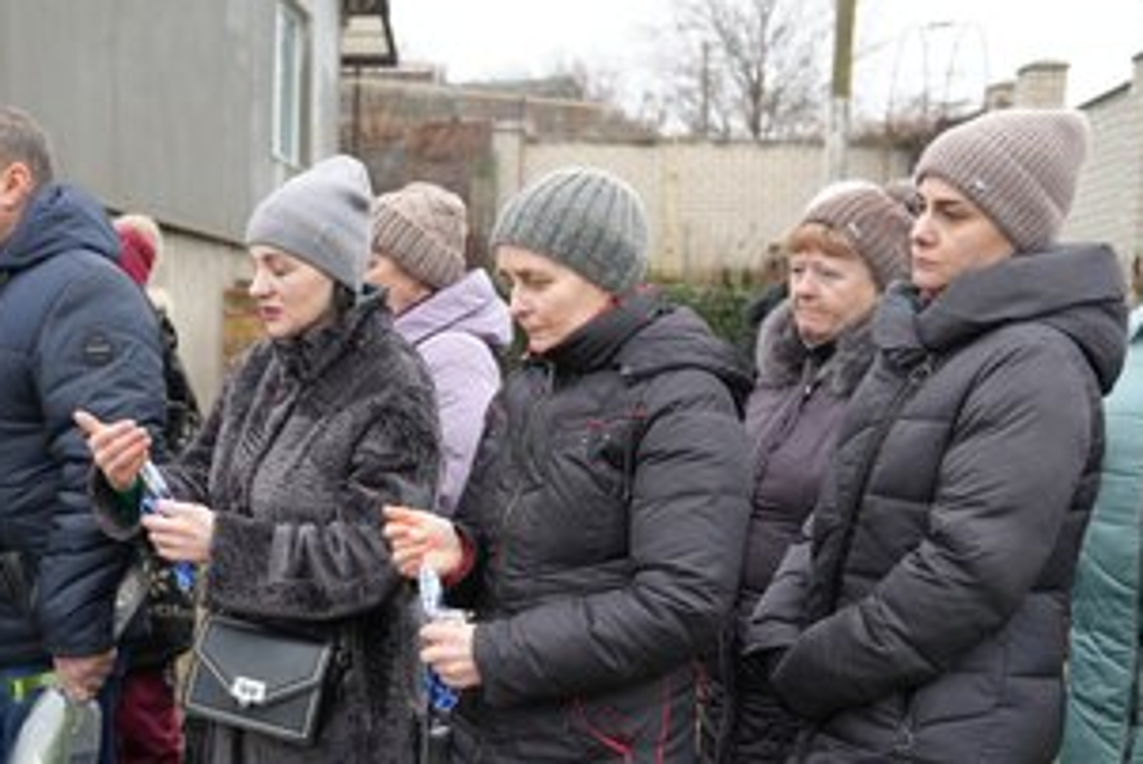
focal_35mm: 49
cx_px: 435
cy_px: 486
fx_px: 1557
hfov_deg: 40.1
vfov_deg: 27.5
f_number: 4
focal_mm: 37
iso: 640
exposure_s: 1/160
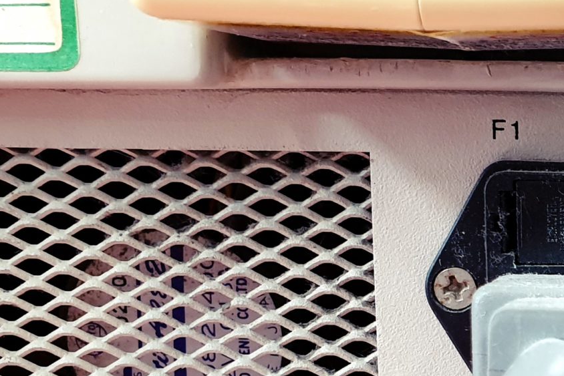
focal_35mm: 82
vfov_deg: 16.2
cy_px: 415
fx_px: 1285
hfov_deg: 22.7
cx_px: 684
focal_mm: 4.3
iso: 250
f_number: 2.4
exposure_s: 1/50
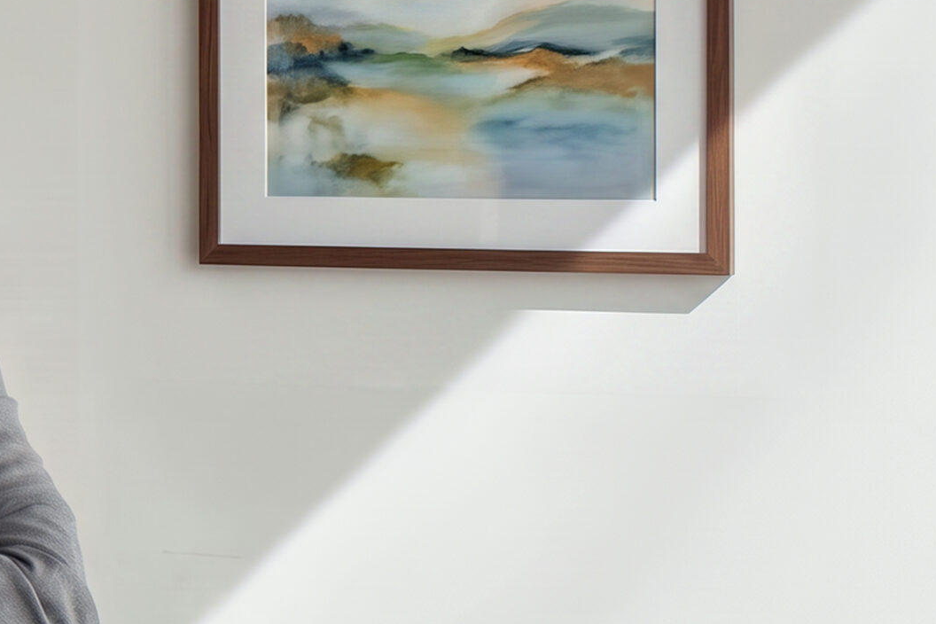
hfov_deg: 23.6
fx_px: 2080
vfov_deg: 17.0
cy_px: 382
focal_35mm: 80
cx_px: -117
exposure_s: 1/25
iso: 100
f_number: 5.6
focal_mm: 22
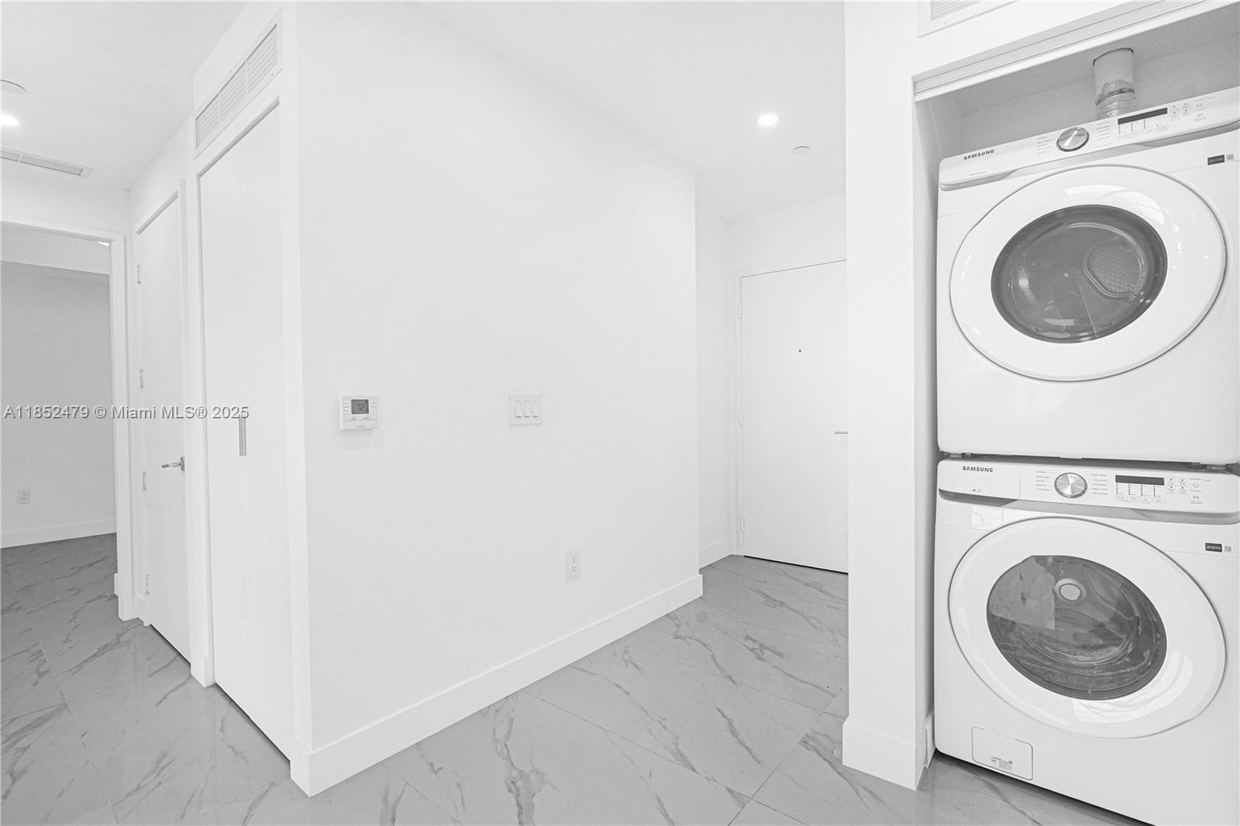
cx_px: 620
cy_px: 413
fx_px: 551
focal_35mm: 16
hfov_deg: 96.7
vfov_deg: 73.7
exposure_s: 1/30
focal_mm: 16
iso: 800
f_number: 9
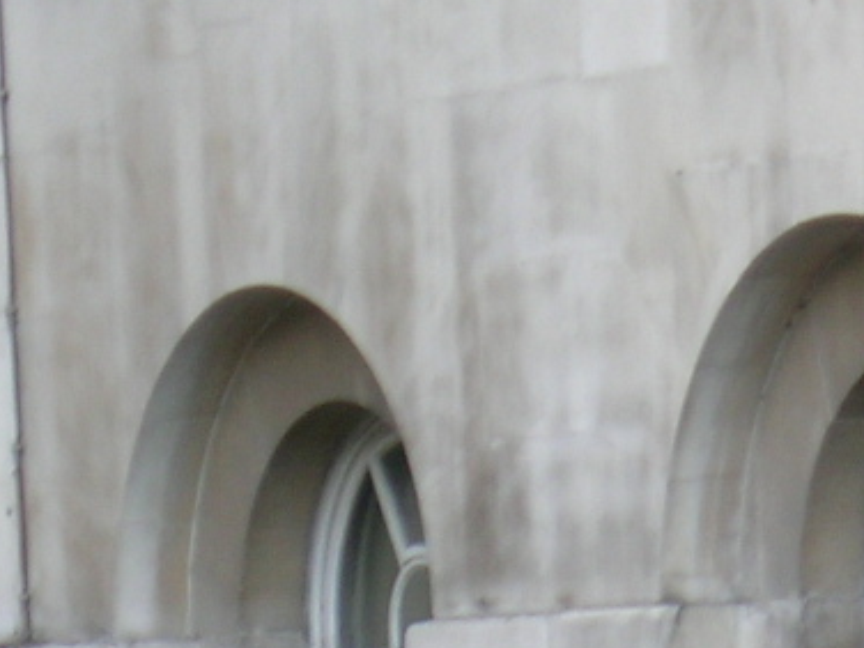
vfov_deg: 3.0
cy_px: 1140
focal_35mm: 494
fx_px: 12330
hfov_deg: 4.0
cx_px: 793
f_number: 4.6
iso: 50
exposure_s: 1/22.8
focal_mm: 24
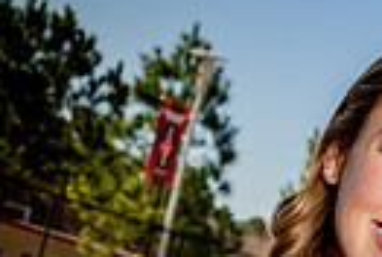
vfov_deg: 7.2
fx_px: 1893
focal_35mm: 178
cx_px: 341
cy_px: 637
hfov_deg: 11.5
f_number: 10
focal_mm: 52
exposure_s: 1/250
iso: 125
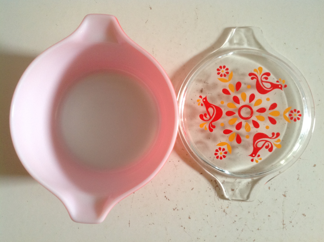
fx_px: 336
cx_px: 165
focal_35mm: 36
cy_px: 120
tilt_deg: -86.8
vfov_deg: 39.6
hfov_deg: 51.4
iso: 125
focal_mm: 4.28
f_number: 2.4
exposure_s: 1/15
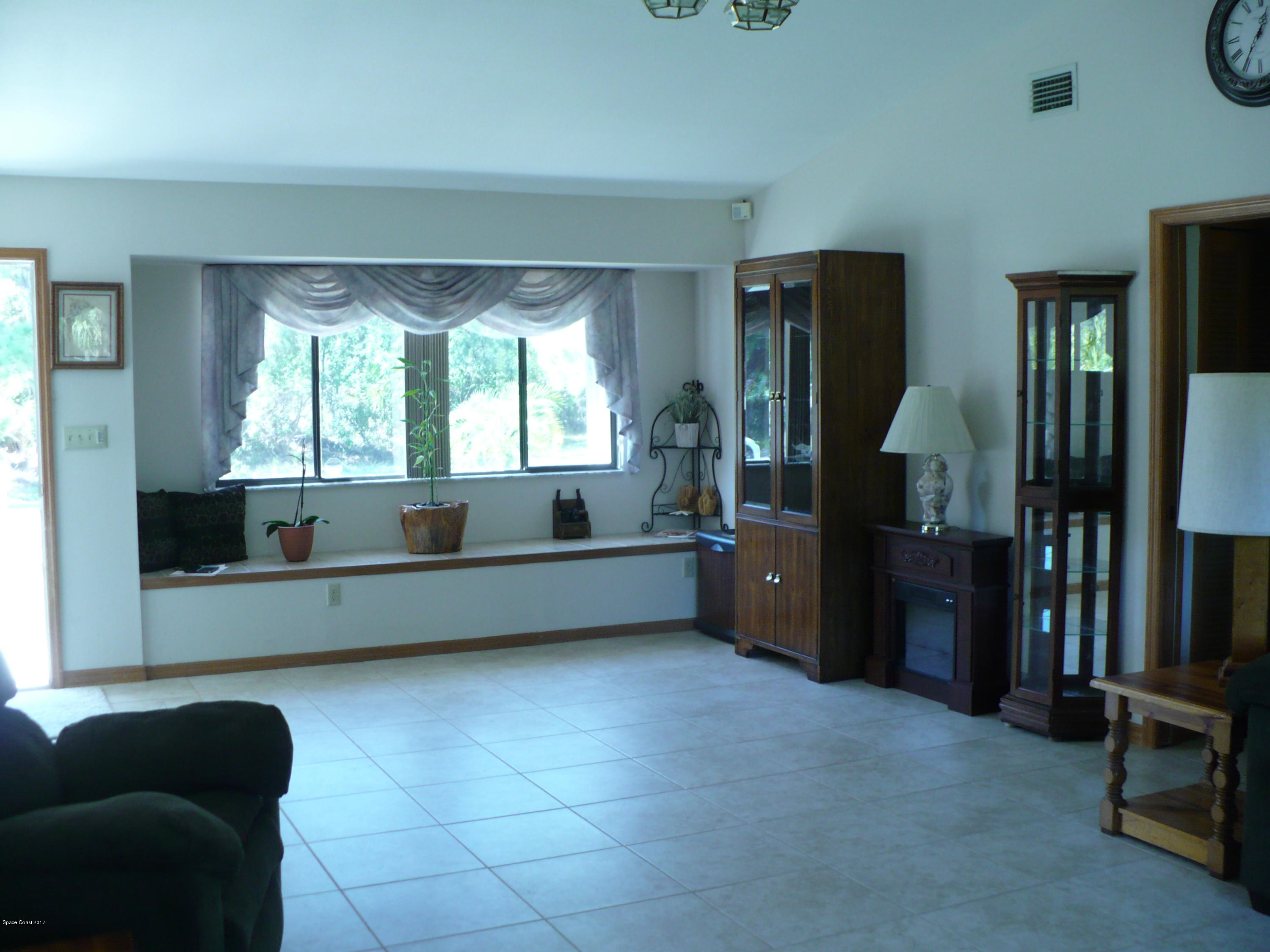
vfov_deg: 38.7
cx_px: 635
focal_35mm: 37
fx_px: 1357
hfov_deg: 50.1
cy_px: 476
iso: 160
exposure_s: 1/30
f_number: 2.8
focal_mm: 6.1
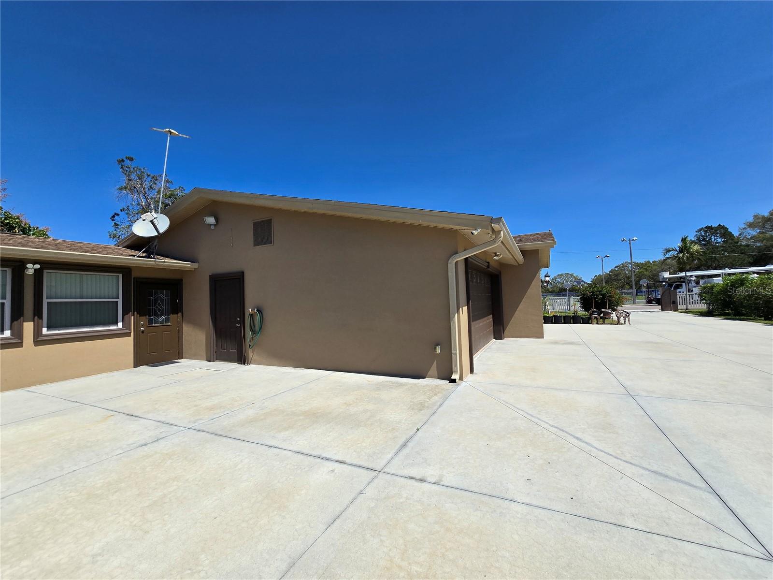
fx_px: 290
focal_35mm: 13
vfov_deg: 89.9
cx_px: 386
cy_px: 290
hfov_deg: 106.2
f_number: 2.2
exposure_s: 1/4043
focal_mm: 2.2
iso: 50
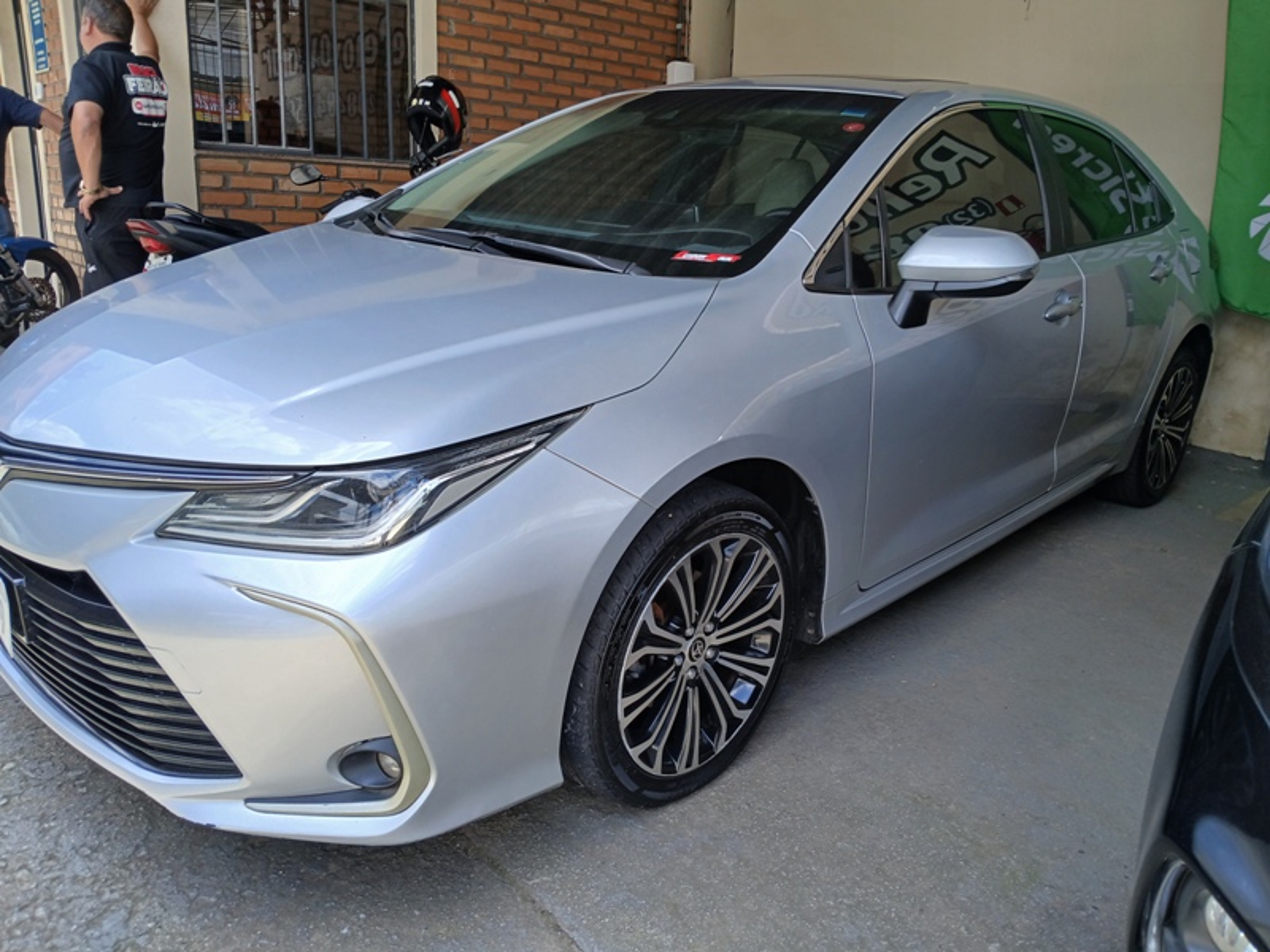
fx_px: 954
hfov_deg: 67.3
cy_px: 476
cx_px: 635
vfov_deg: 53.1
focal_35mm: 26
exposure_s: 1/120
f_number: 1.8
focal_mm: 3.98
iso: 20
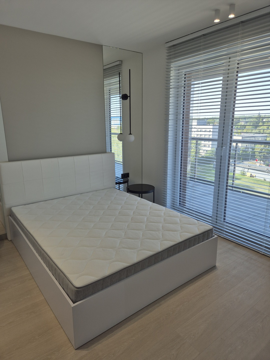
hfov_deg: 58.9
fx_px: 239
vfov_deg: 73.9
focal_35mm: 23
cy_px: 180
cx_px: 135
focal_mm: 5.4
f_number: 1.8
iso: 25
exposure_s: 1/246
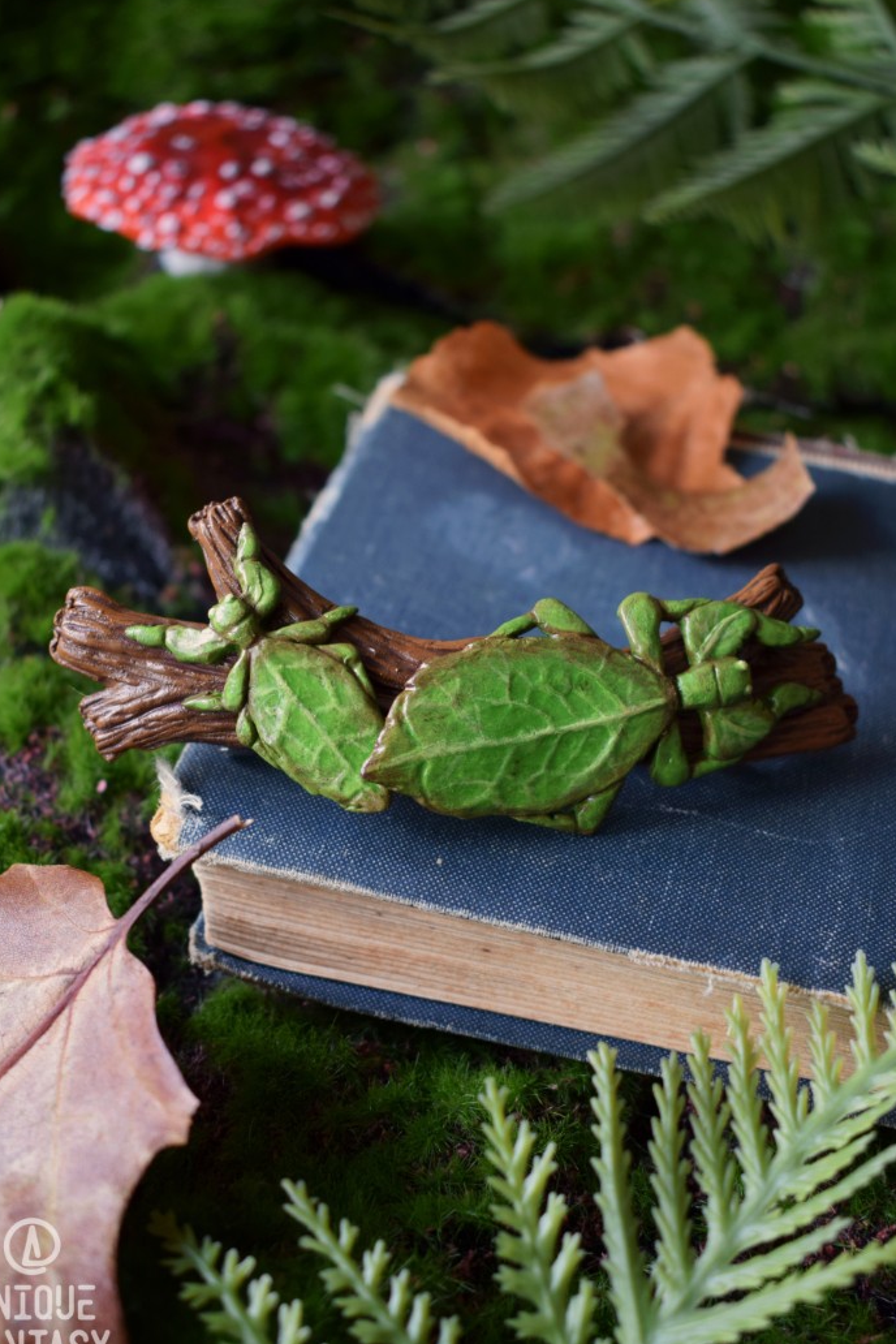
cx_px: 431
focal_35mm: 49
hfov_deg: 27.8
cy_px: 694
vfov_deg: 40.7
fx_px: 1813
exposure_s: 1/60
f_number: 4.2
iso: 500
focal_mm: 29
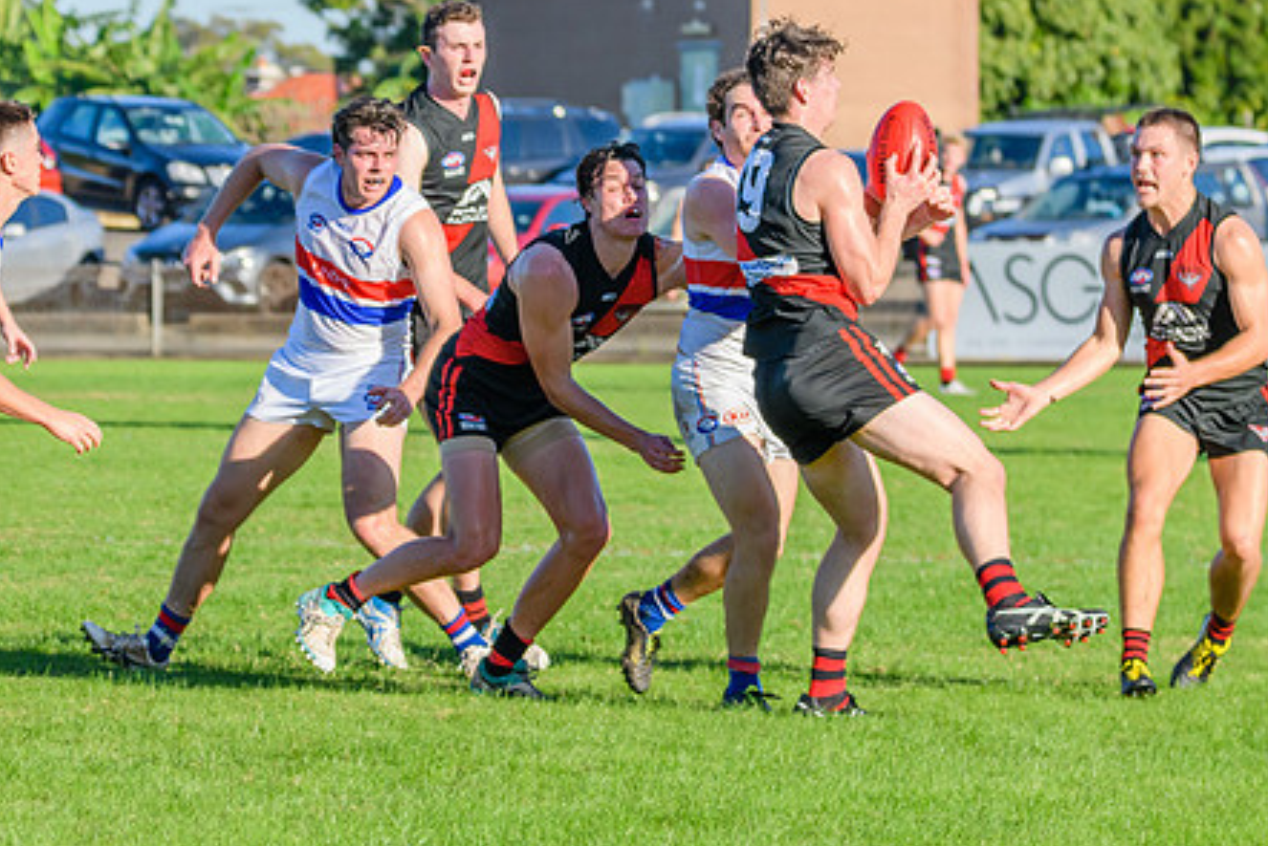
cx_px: 840
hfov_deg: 7.4
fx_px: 9830
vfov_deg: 4.9
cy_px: 501
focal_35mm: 279
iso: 800
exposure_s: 1/2000
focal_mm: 150
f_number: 6.3
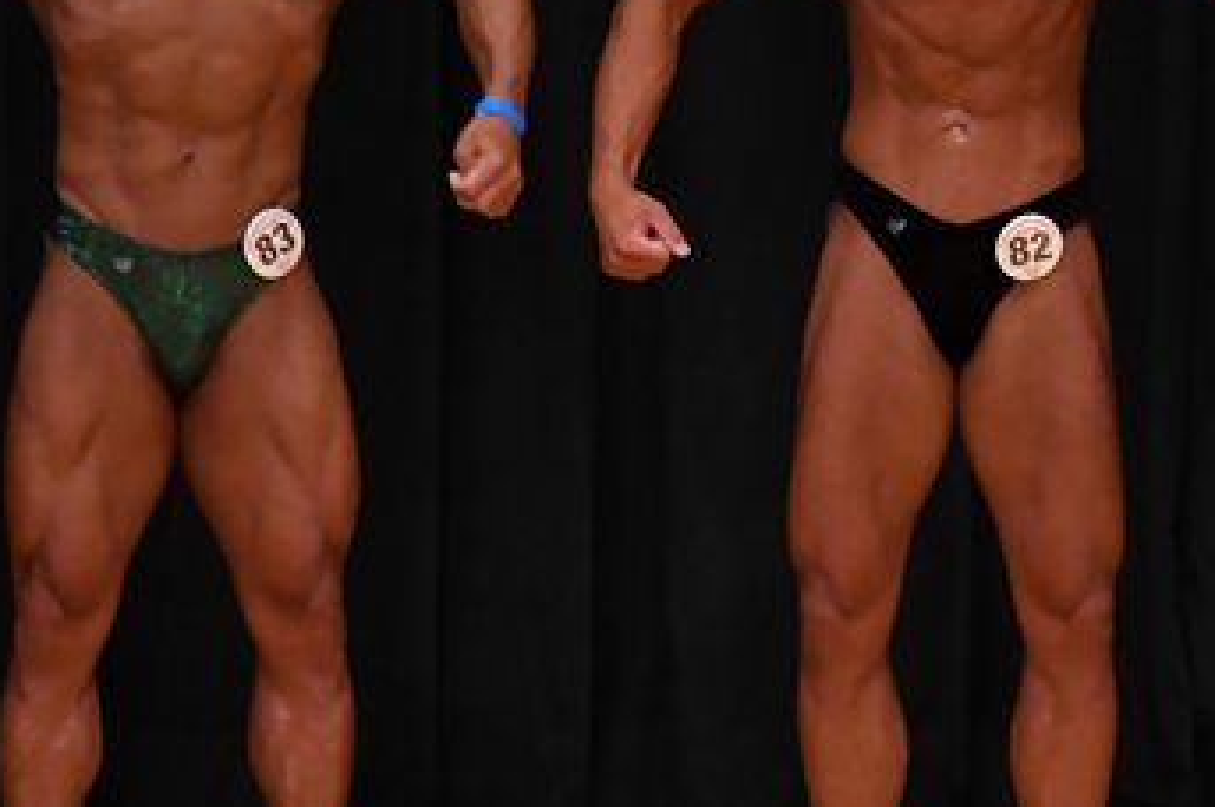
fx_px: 24007
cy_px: 127
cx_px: 1181
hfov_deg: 2.9
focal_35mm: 712
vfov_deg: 1.9
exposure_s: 1/400
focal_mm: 210
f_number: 5.6
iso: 3200
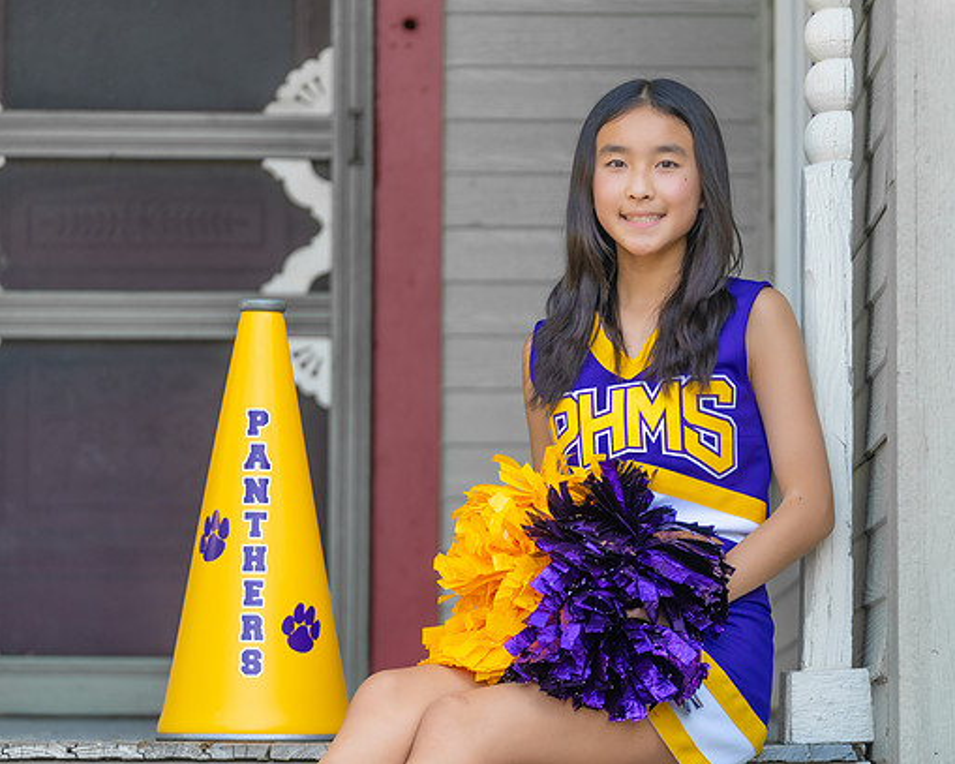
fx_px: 4182
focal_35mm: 148
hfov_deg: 13.0
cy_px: 406
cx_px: 612
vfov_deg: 10.4
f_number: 2.8
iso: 160
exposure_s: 1/320
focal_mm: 110
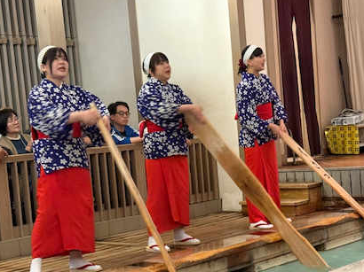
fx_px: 788
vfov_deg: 19.5
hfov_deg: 26.0
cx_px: 203
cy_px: 194
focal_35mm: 75
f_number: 1.78
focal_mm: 6.76
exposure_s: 1/33
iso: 320
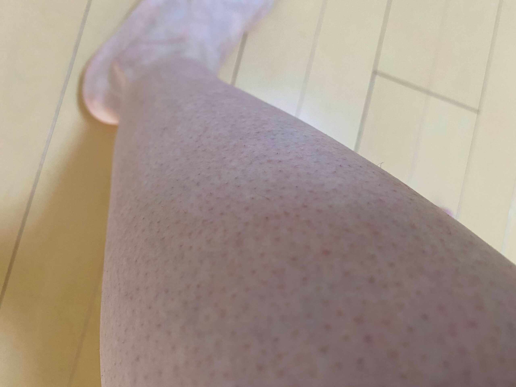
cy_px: 194
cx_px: 258
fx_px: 388
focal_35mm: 26
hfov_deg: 67.3
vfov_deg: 53.1
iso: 250
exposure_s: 1/50
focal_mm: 4.25
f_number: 1.8
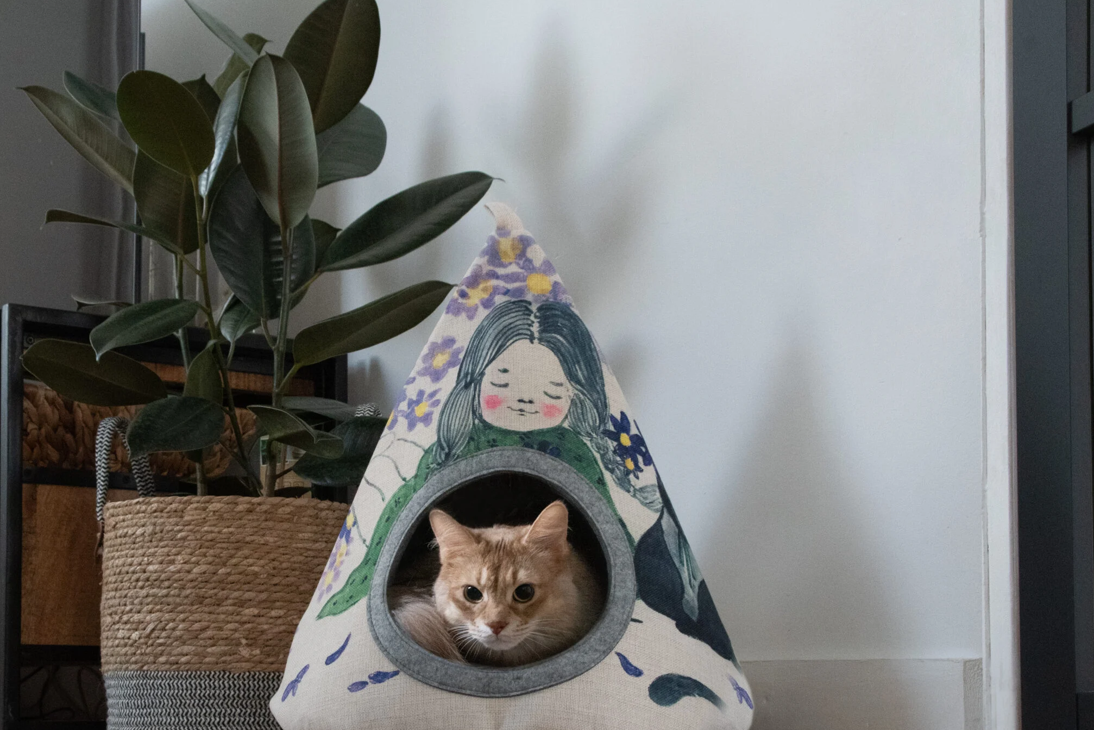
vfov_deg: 22.2
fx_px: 1854
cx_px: 456
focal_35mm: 61
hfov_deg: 32.8
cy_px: 424
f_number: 10
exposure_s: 1/50
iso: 3200
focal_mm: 32
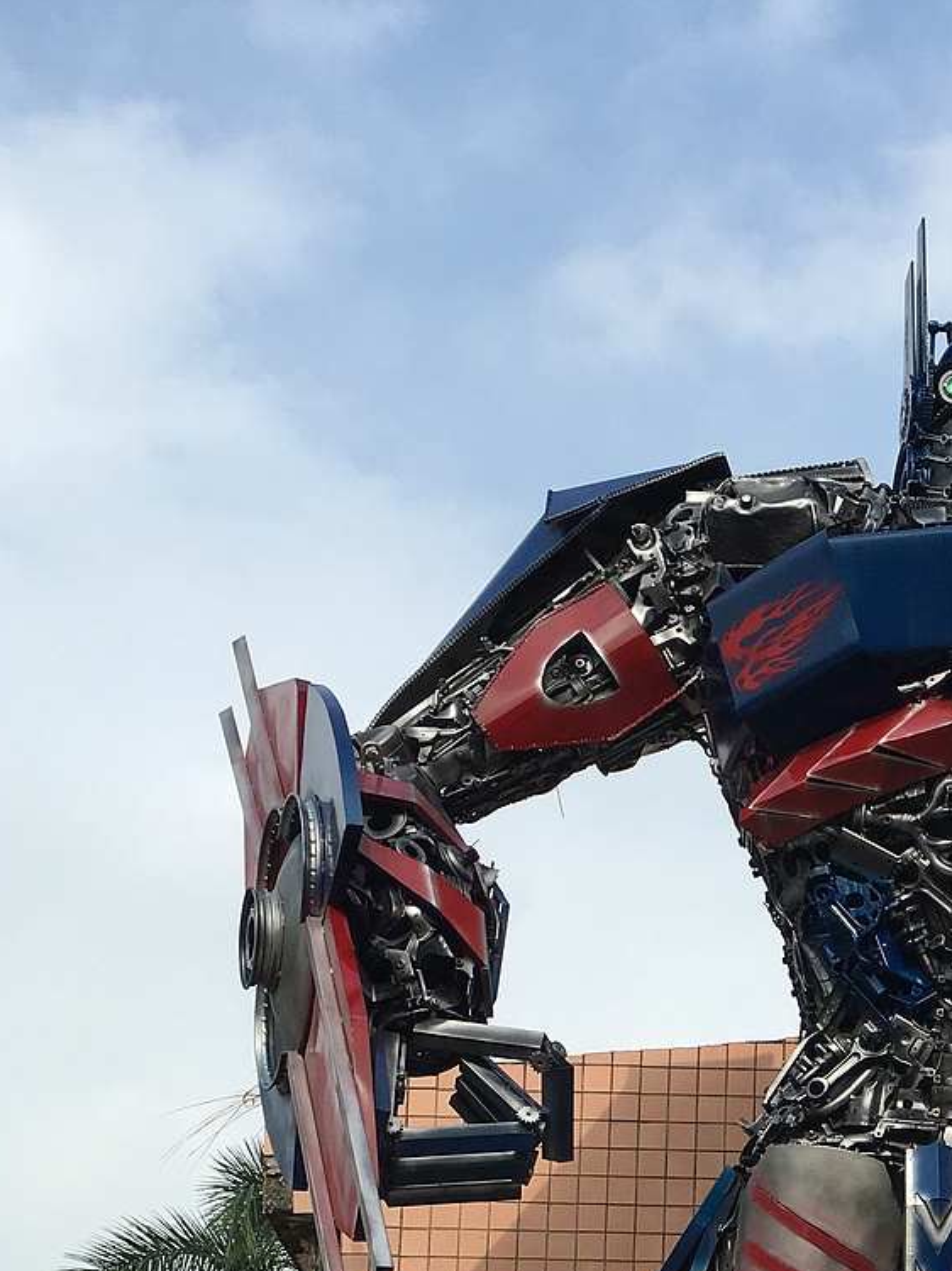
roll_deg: -0.8
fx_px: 2422
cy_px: 1441
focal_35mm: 66
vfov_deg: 26.7
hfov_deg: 21.4
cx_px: 959
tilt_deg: +10.8
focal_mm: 4.15
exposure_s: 1/1399
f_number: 2.2
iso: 25
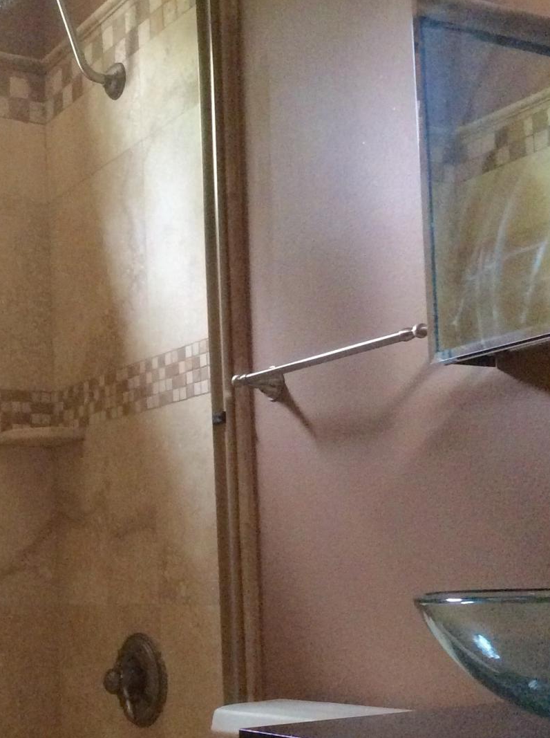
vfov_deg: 32.0
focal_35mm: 60
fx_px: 1275
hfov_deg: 23.8
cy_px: 490
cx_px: 80
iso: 320
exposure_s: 1/24
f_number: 2.4
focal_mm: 3.3
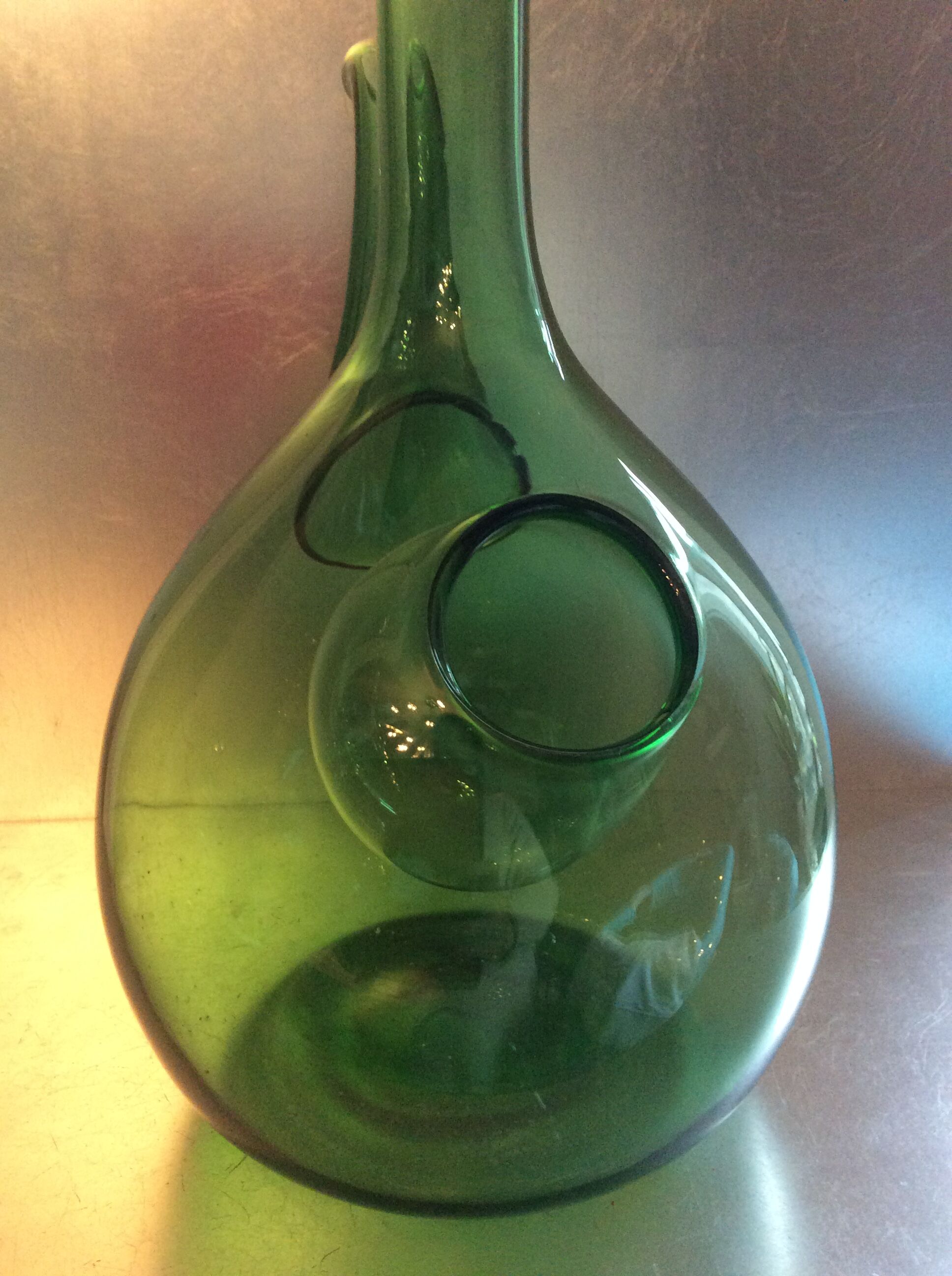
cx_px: 476
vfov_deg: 56.9
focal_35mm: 32
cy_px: 638
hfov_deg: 44.1
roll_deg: +0.9
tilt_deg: -18.7
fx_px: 1177
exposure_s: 1/25
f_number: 2.4
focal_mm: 3.3
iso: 200
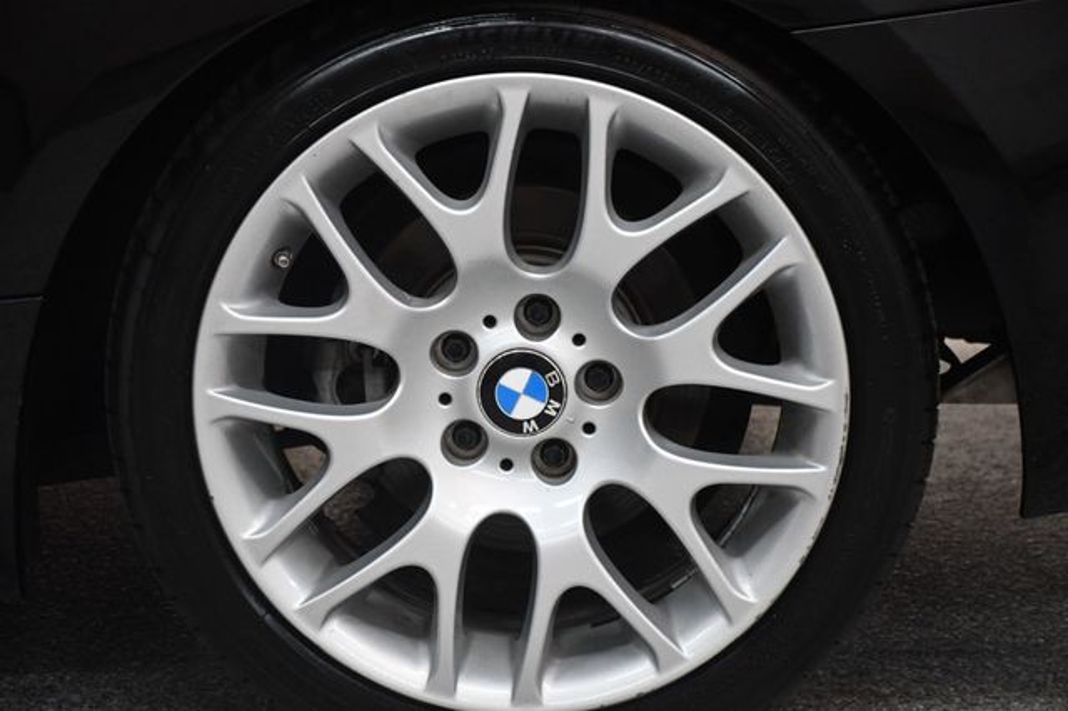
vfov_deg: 15.2
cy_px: 356
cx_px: 534
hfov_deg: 22.6
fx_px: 2669
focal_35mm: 90
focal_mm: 60
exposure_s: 1/125
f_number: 5
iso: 3200
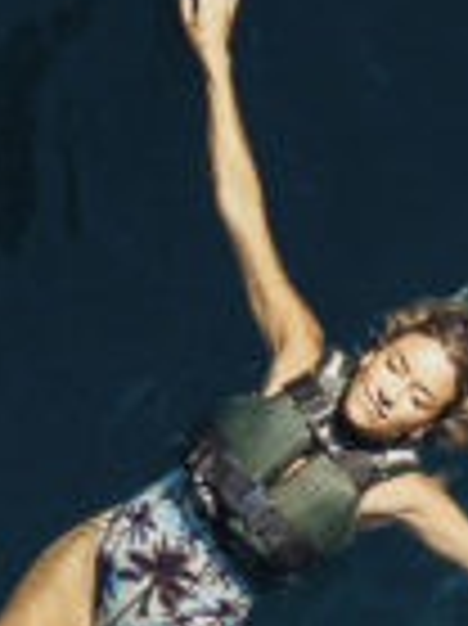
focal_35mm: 187
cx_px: 918
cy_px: 561
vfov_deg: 10.5
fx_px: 3376
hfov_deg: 7.6
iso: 400
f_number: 2.2
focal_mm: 4.73
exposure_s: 1/2000
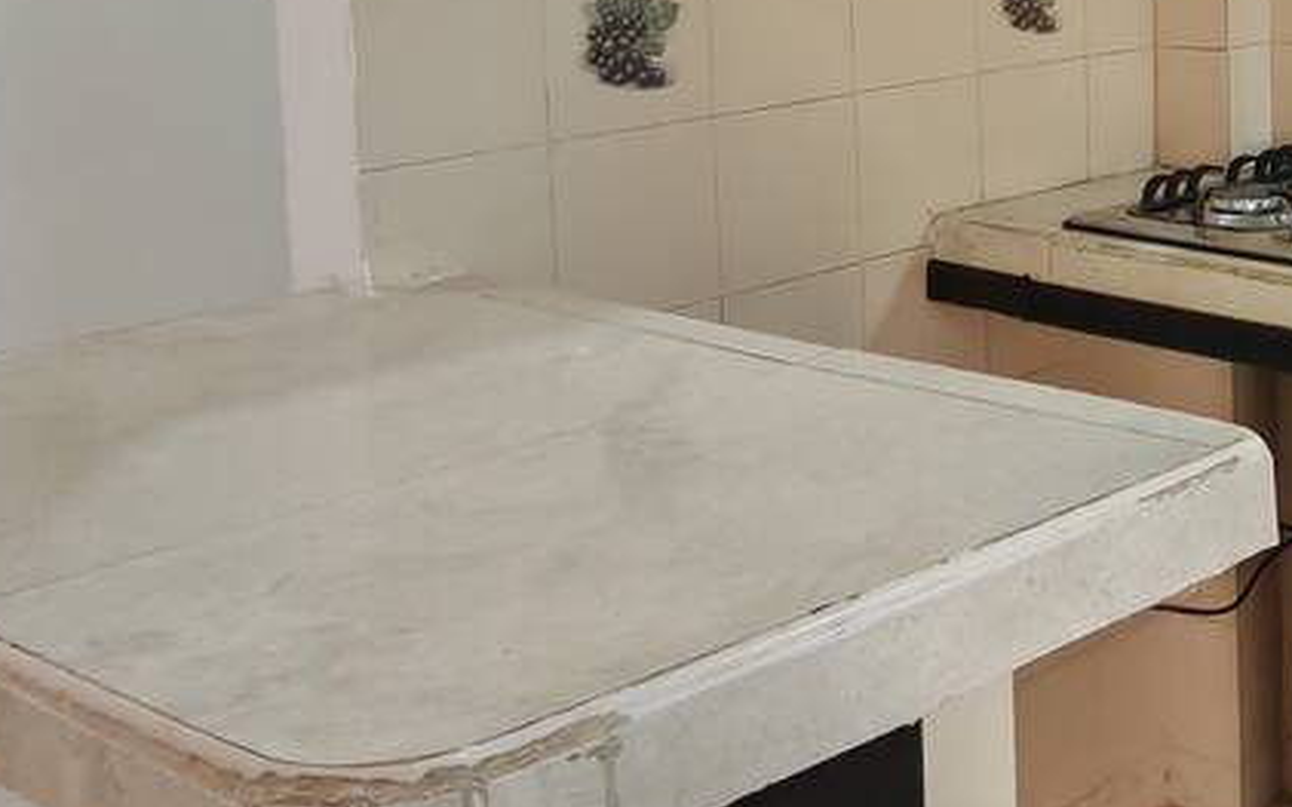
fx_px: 2042
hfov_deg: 31.6
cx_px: 1381
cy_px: -9
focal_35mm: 58
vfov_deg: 21.5
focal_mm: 1.96
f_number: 2.2
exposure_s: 1/50
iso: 160
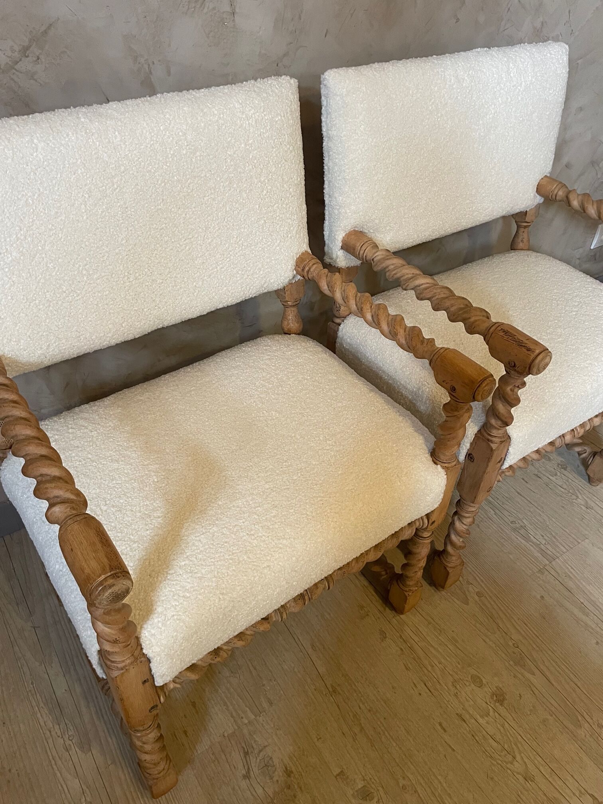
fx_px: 604
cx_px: 302
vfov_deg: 67.3
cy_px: 402
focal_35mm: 26
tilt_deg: -40.6
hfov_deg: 53.1
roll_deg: -2.2
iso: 250
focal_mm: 4.2
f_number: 1.6
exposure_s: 1/50
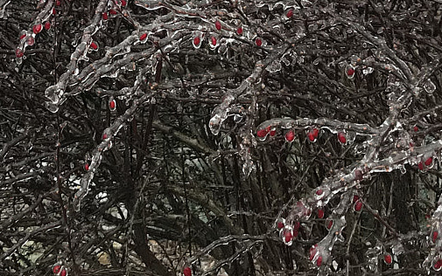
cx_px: 158
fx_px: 1133
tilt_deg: -0.6
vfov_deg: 12.8
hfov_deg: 22.0
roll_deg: -1.2
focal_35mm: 94
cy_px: -197
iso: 40
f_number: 1.8
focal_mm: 3.99
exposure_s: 1/120
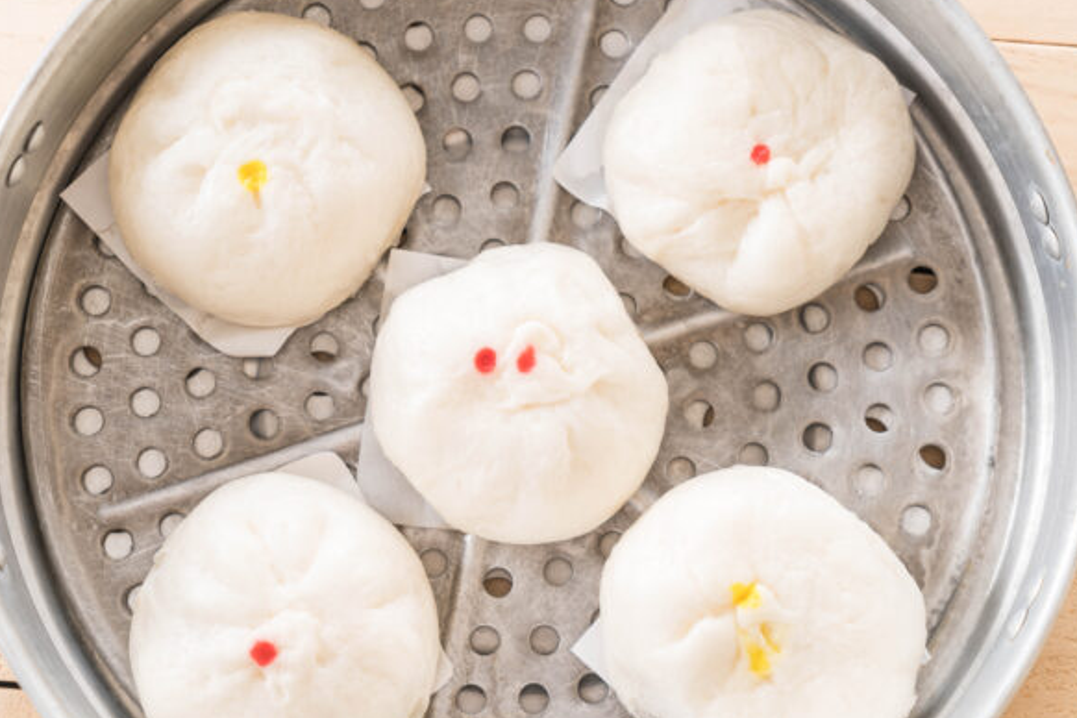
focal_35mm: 77
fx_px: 2303
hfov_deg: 26.3
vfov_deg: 17.7
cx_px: 511
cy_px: 382
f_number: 5.6
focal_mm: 70
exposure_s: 1/100
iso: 100
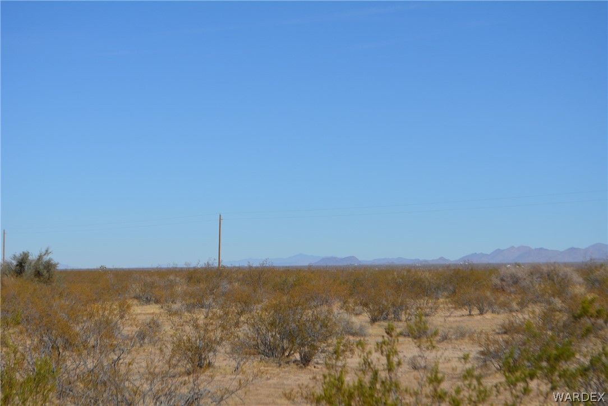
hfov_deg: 24.6
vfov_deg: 16.6
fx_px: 1394
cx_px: 304
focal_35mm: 82
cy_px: 203
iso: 400
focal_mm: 55
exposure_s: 1/2000
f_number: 8
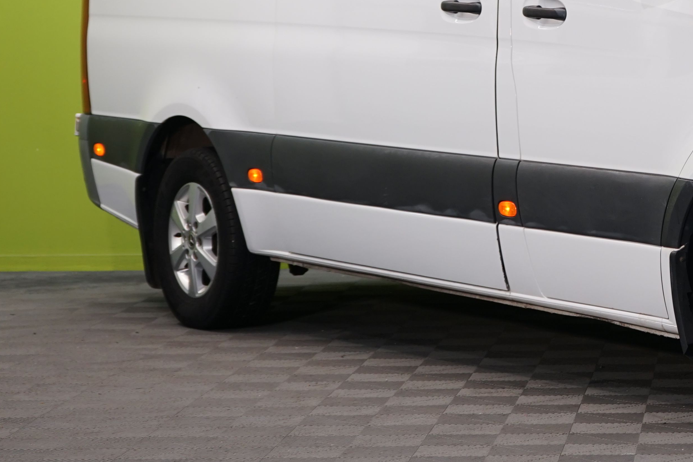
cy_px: 52
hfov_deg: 13.9
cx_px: 736
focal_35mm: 145
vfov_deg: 9.4
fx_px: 2791
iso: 400
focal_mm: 60
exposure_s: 1/40
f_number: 5
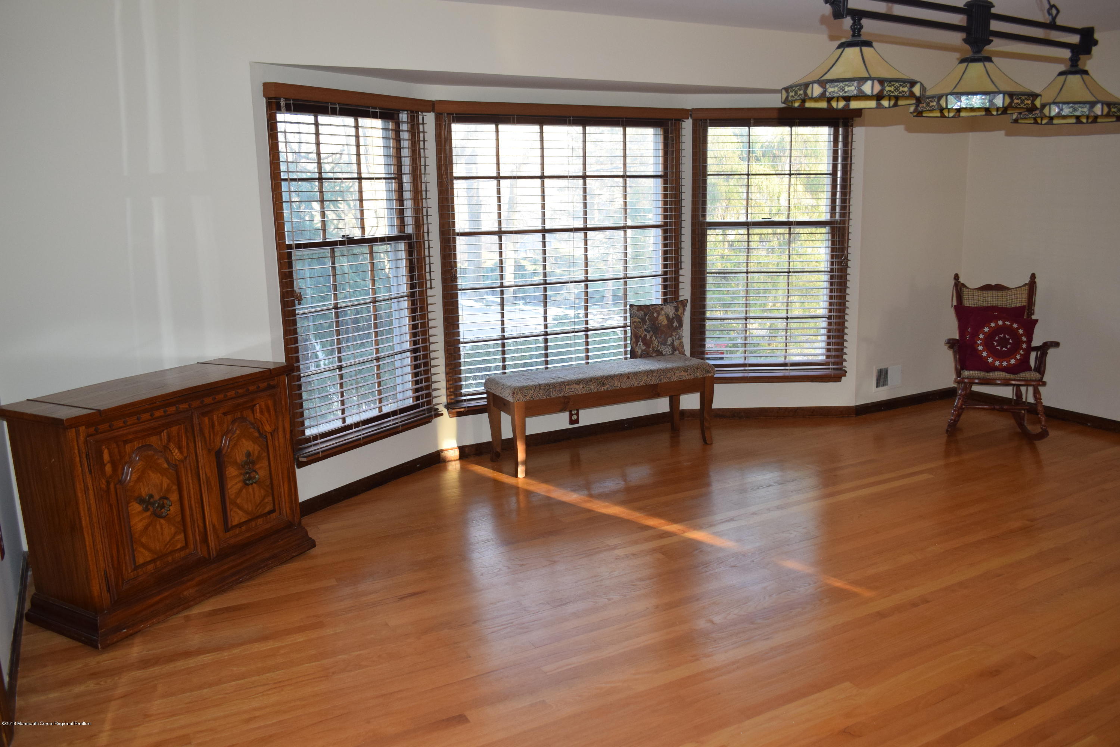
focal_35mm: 27
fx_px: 840
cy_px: 374
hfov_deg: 67.4
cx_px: 560
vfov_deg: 47.9
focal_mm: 18
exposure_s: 1/80
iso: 800
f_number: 4.5
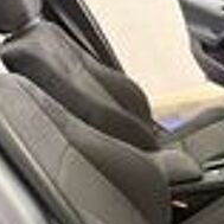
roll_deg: +4.7
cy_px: 196
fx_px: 395
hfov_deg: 28.3
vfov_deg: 30.4
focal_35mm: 54
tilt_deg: -33.9
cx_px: 256
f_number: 1.78
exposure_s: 1/50
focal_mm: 6.76
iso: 400
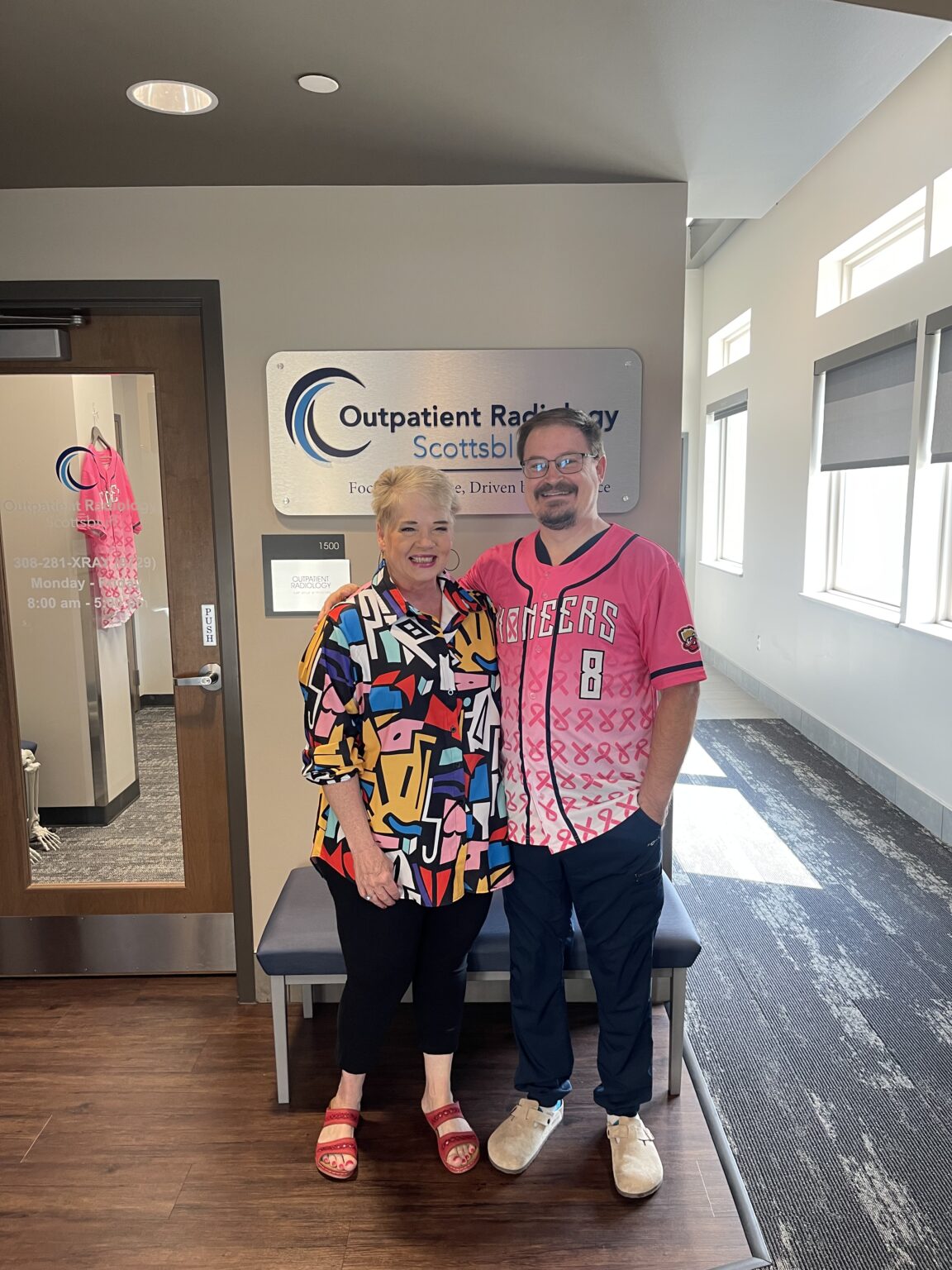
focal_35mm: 25
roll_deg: -0.2
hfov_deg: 54.9
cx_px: 476
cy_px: 635
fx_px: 917
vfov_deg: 69.4
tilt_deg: -9.0
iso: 80
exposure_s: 1/60
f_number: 1.6
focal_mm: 5.1
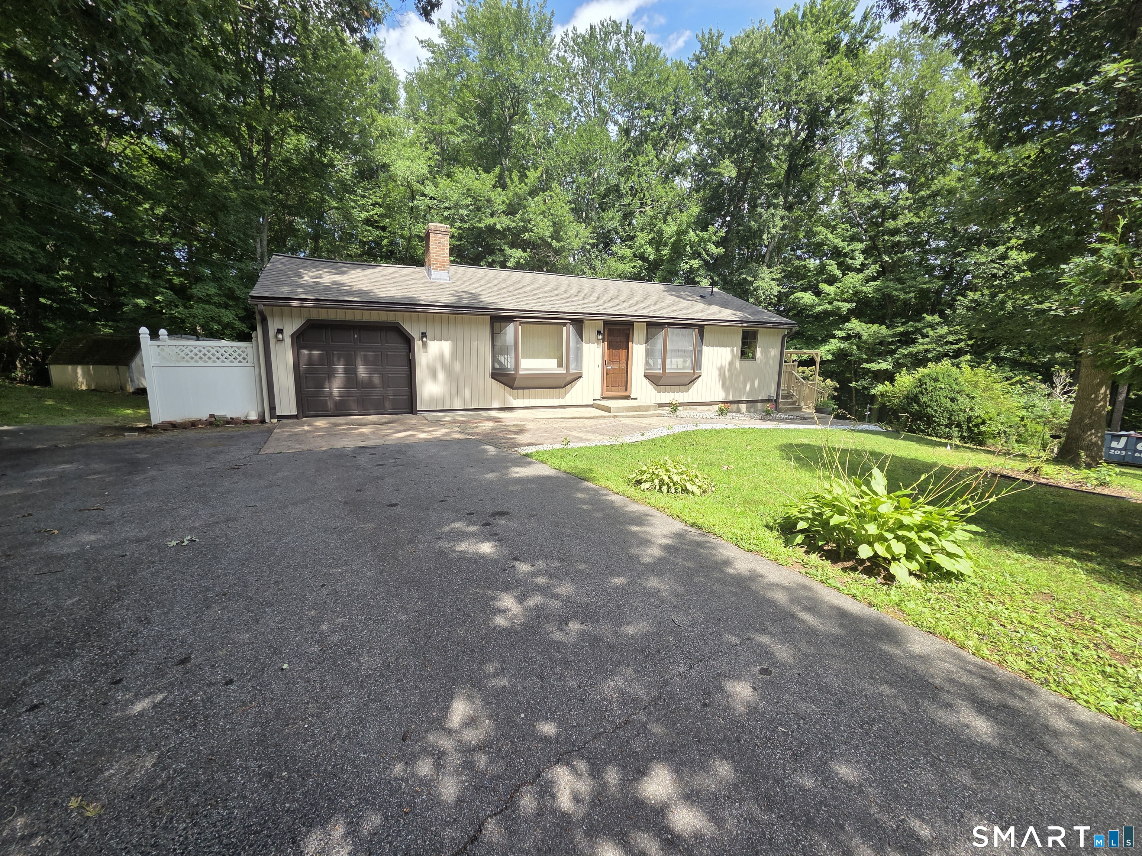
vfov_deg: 89.9
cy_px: 428
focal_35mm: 13
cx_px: 571
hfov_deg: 106.2
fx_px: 429
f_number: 2.2
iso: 50
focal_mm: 2.2
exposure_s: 1/750
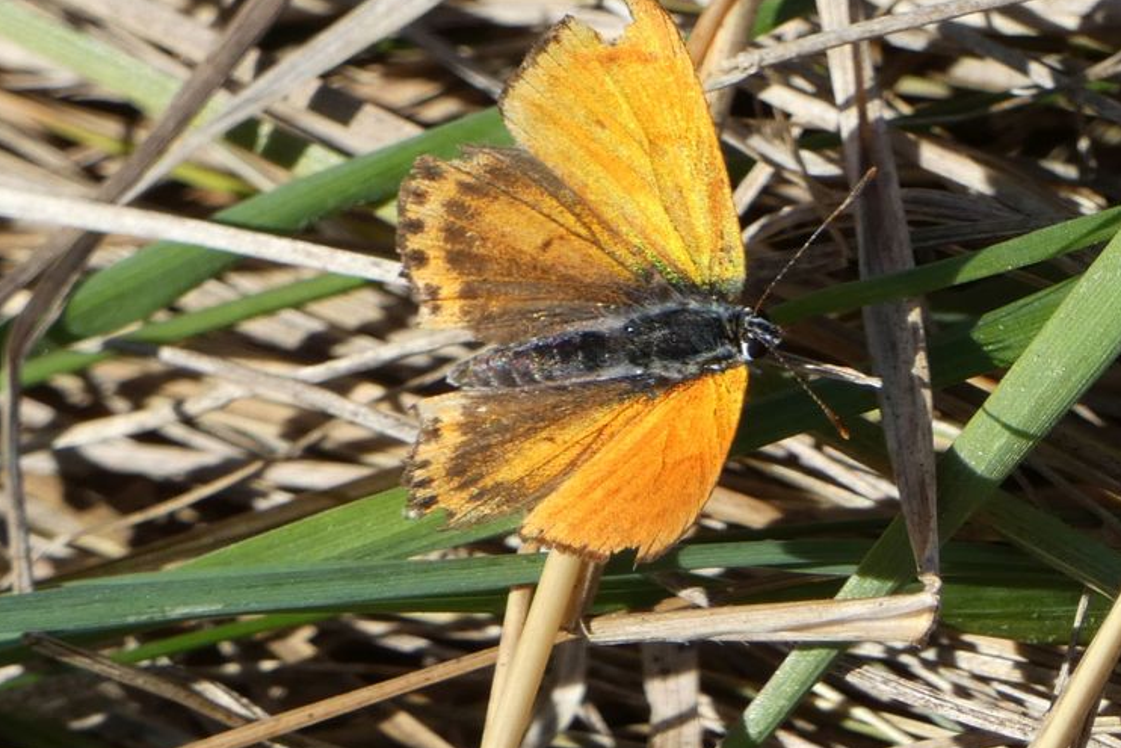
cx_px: 634
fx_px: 16381
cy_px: 307
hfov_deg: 3.9
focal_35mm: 526
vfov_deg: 2.6
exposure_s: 1/160
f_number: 5.6
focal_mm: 78.8
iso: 80
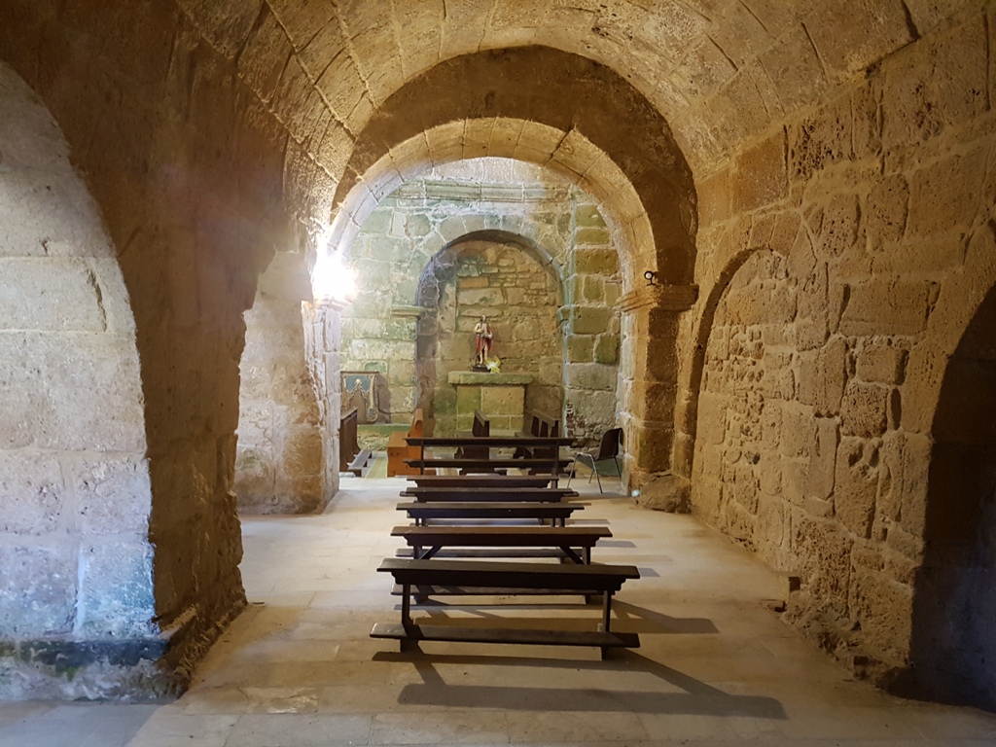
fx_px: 748
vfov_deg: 53.1
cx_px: 498
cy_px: 374
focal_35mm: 26
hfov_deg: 67.3
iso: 250
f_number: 1.7
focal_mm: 4.2
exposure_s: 1/10
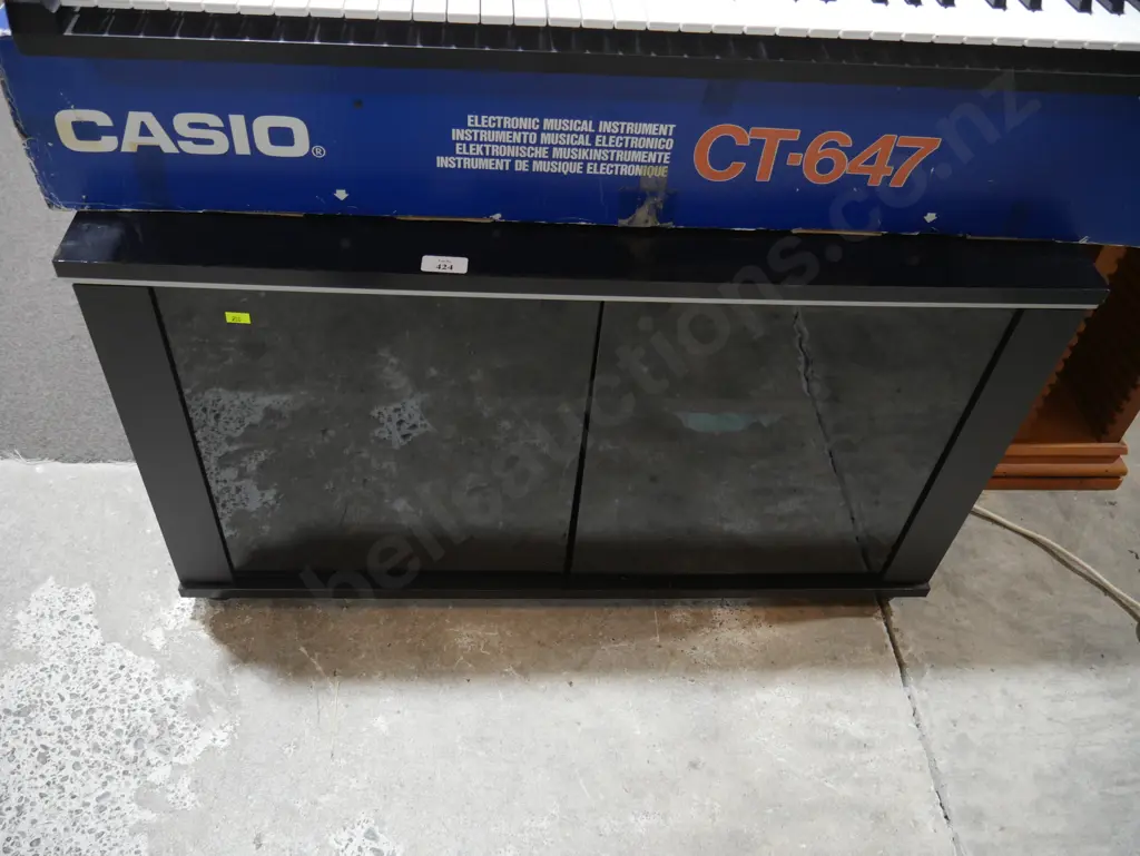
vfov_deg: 49.8
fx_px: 923
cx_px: 570
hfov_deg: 63.4
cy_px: 428
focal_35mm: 28
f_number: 3.5
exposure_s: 1/60
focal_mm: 14
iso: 500
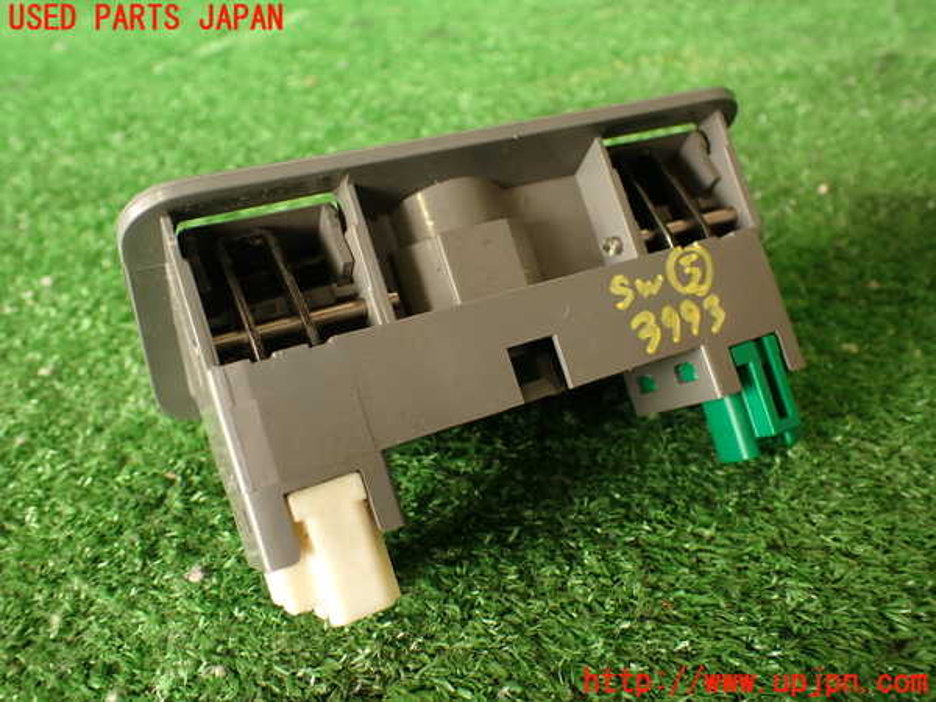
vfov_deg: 46.8
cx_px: 468
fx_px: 811
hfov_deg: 60.0
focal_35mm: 30
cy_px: 351
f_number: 2.3
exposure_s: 1/60
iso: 160
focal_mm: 5.4
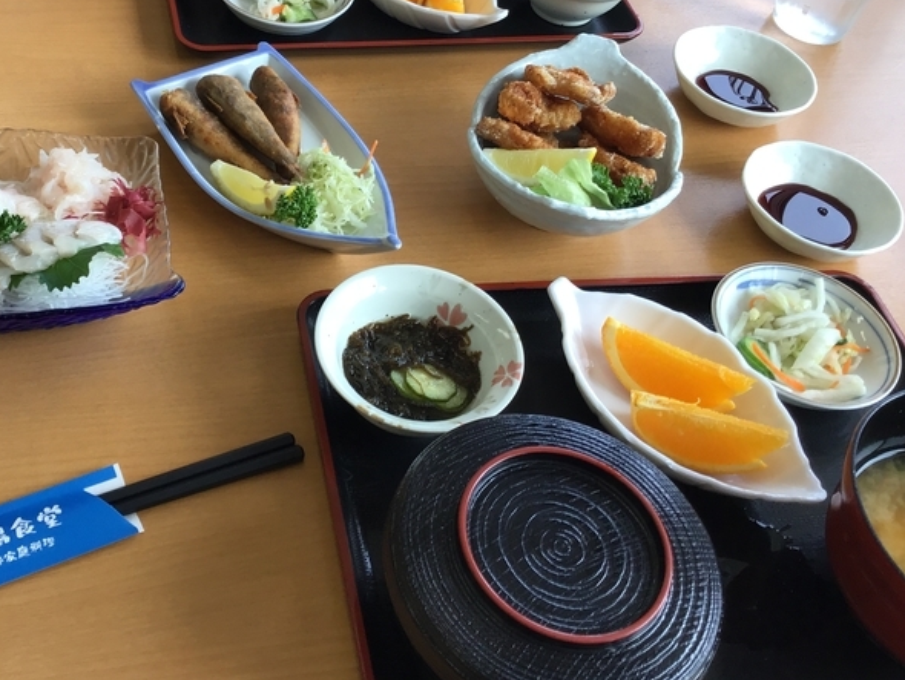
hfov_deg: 44.1
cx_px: 293
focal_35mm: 42
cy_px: 238
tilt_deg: -46.9
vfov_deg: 34.1
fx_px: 1098
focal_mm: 3.3
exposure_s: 1/120
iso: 40
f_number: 2.4
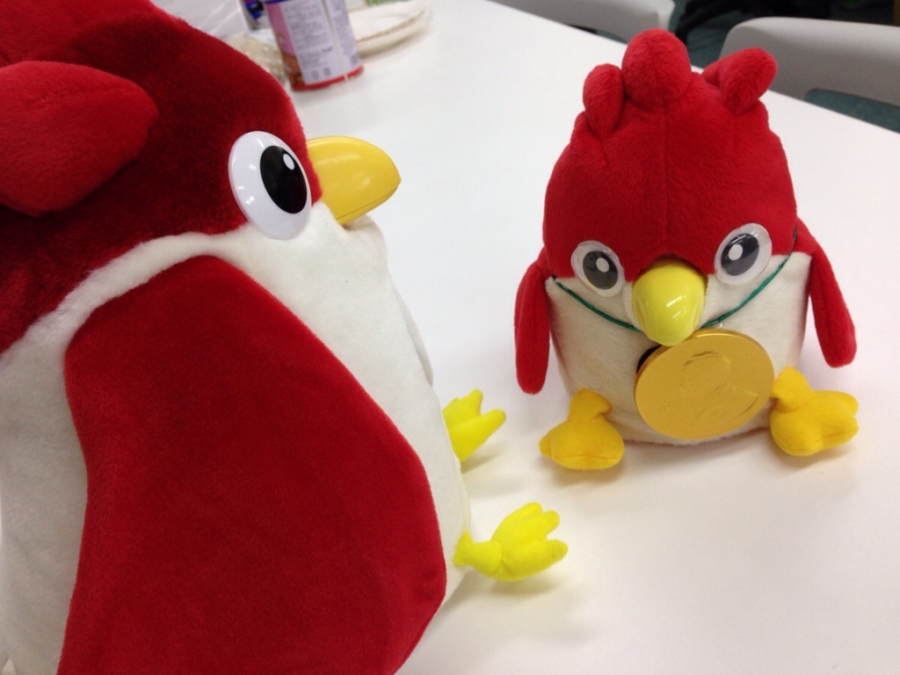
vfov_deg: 42.9
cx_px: 450
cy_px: 338
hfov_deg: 55.4
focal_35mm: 33
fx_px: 858
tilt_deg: -31.3
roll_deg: +15.9
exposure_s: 1/40
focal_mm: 4.12
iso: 64
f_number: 2.4
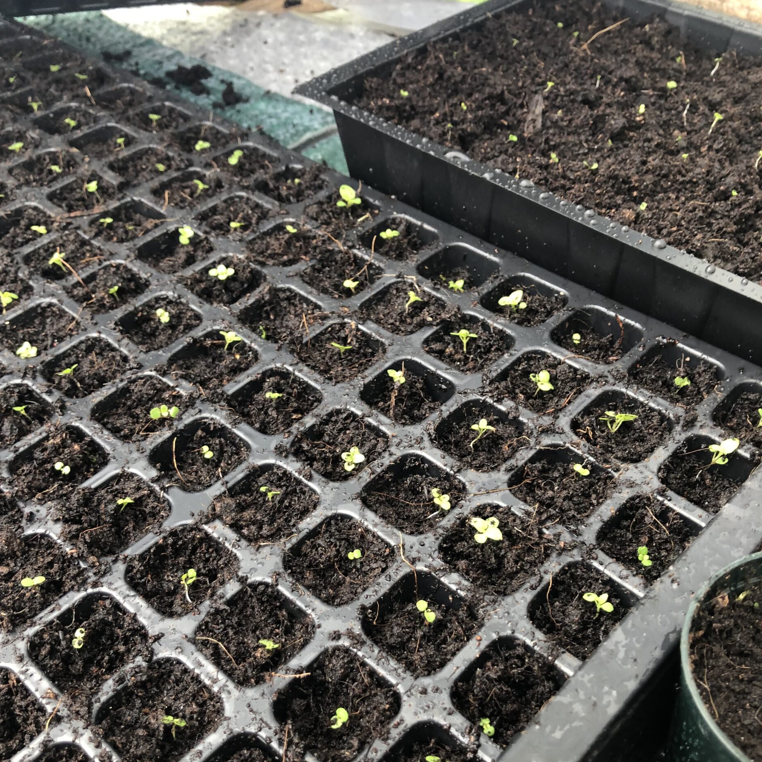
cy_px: 500
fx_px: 847
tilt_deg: -49.4
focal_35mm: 34
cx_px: 370
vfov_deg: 47.8
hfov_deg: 48.4
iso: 25
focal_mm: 3.99
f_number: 1.8
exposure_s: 1/30
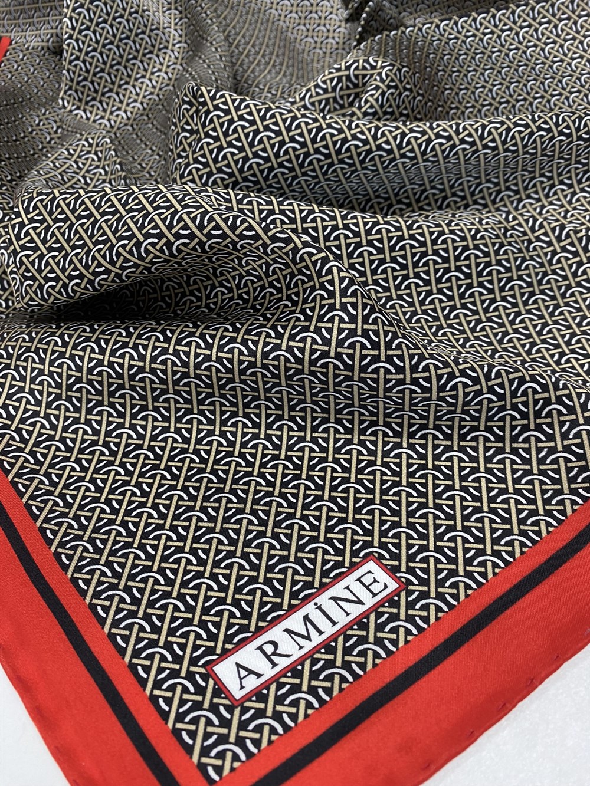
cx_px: 295
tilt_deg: -50.4
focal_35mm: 26
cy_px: 393
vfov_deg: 67.3
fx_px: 591
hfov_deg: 53.1
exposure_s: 1/50
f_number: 1.8
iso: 100
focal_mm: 4.25
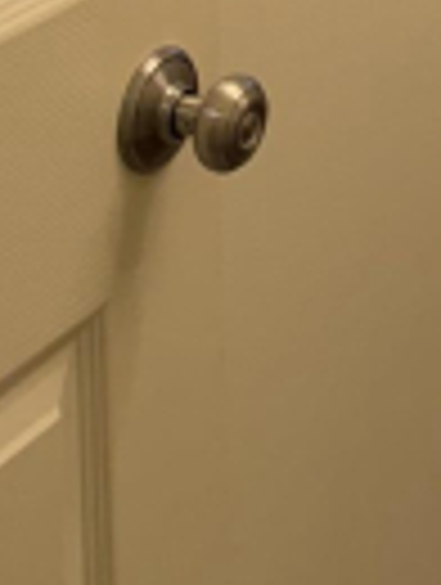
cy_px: -457
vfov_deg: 14.2
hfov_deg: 11.2
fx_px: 2083
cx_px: 828
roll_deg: -1.0
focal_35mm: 123
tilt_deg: -9.2
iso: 125
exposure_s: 1/120
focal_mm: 6.76
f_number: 1.78
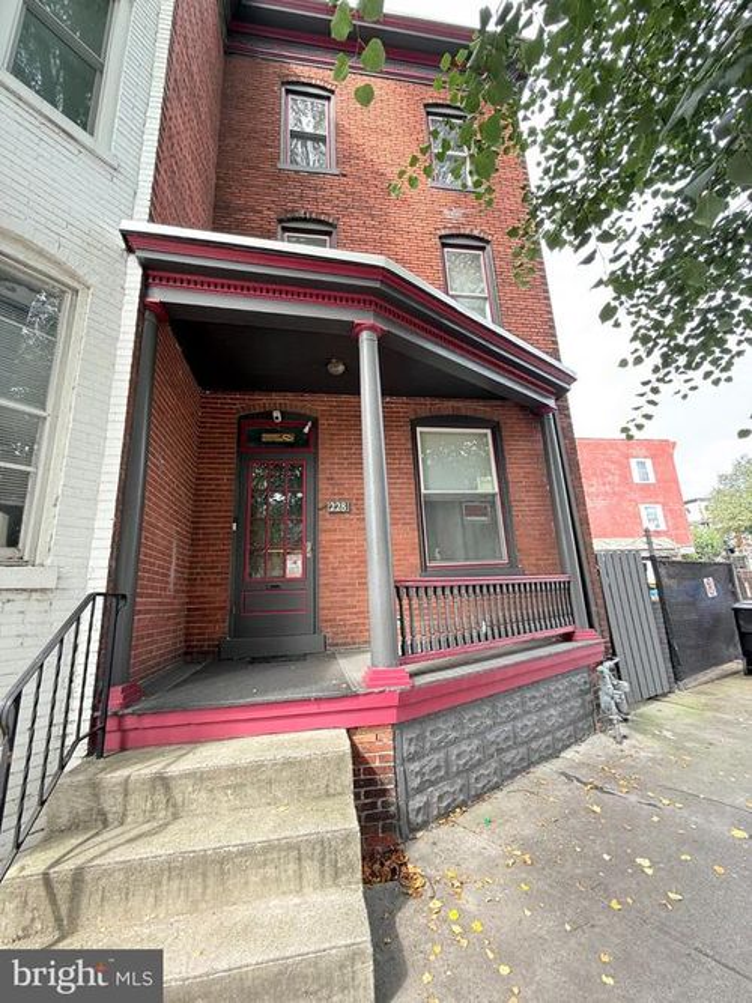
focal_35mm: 14
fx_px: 406
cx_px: 376
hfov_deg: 85.7
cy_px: 502
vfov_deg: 102.1
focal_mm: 2.22
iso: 50
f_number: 2.2
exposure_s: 1/99
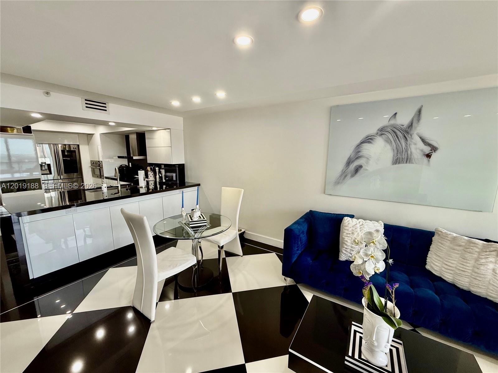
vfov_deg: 85.7
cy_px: 186
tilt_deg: -9.1
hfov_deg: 102.1
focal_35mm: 14
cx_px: 249
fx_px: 201
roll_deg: -0.7
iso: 125
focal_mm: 2.22
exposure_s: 1/120
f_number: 2.2
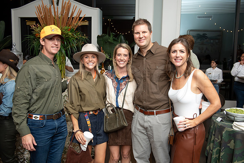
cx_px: 122
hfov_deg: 55.4
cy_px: 82
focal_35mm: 34
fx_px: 232
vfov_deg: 38.6
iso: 3200
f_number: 6.3
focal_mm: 34
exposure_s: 1/160
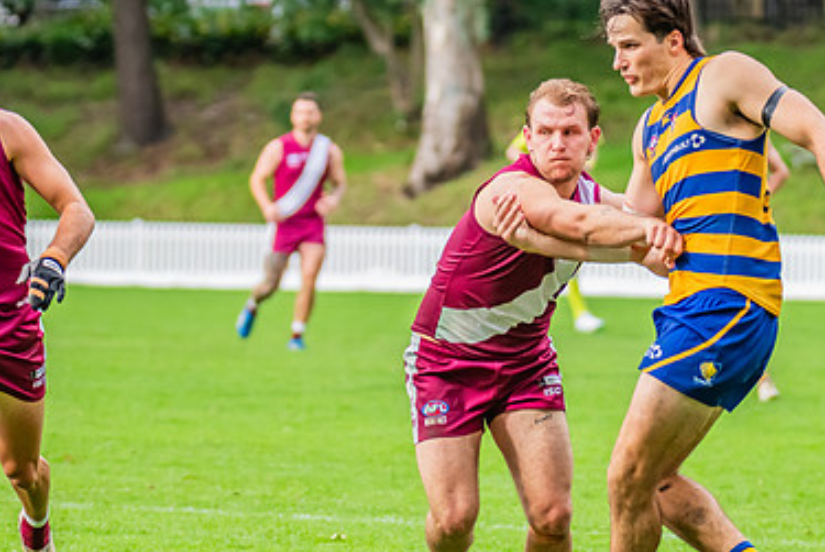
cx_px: 501
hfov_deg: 4.8
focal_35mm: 425
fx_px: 9751
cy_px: 338
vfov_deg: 3.2
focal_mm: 260
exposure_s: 1/1250
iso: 2200
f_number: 5.6
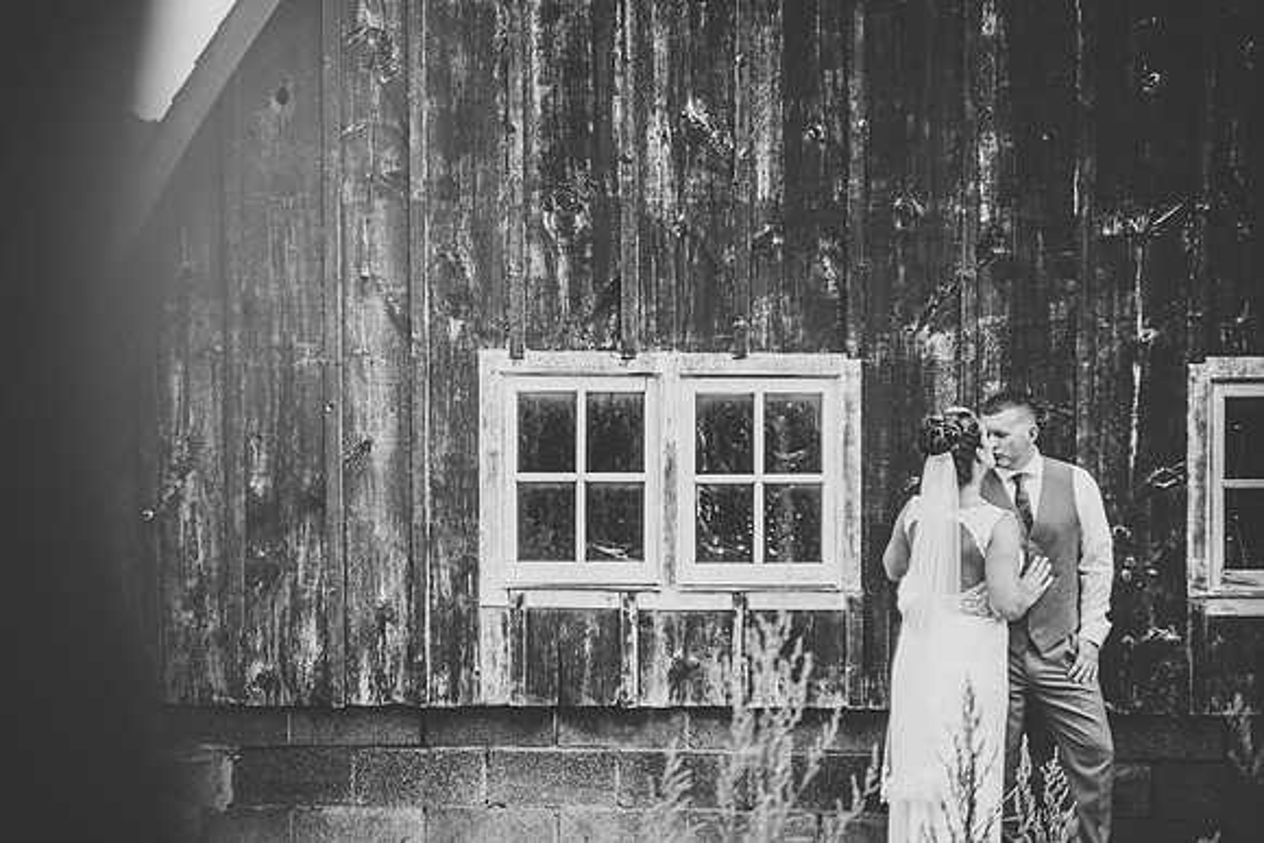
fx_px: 2634
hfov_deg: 27.0
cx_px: 632
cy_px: 422
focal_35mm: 75
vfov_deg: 18.2
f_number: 2.8
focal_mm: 75
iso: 250
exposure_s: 1/500
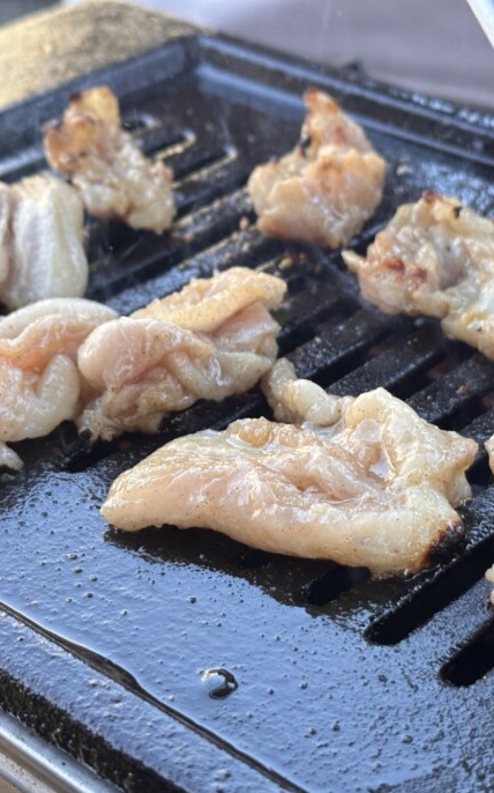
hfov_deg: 17.1
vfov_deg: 27.1
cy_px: 442
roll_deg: +1.5
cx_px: 329
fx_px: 1639
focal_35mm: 76
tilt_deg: -32.8
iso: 80
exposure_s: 1/120
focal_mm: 6.86
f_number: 1.78
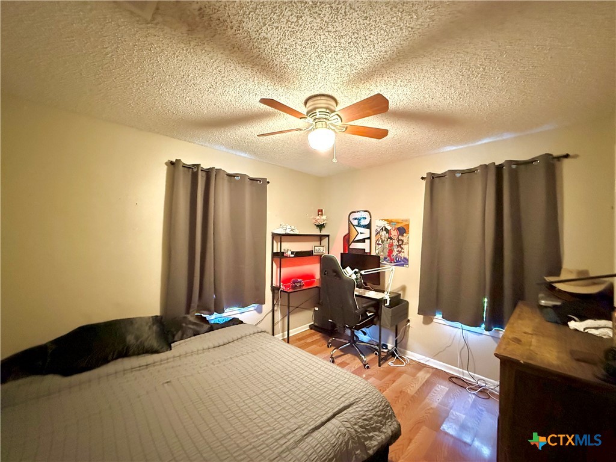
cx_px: 308
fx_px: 249
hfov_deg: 102.1
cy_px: 231
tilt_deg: +1.0
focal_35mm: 14
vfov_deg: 85.7
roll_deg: -1.3
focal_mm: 2.22
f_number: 2.2
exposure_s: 1/40
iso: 1600
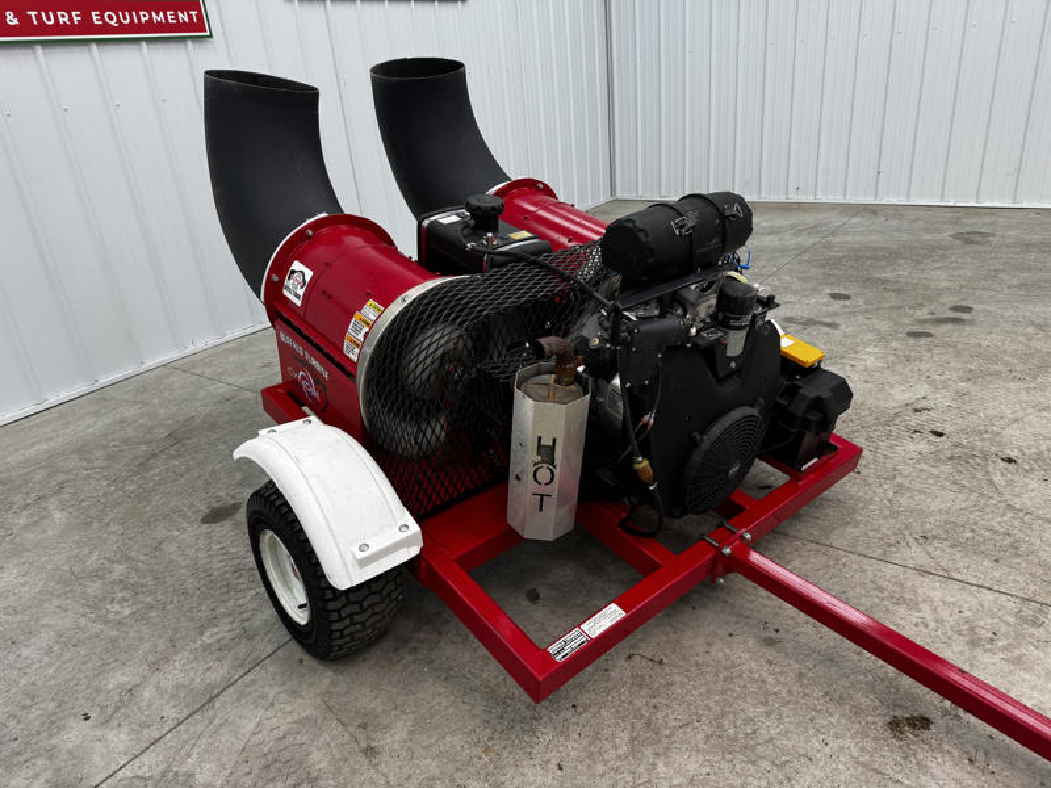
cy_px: 394
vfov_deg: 56.8
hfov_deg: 71.6
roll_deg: +4.5
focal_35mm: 24
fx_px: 729
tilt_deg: -24.5
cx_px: 526
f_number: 1.78
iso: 80
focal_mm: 6.76
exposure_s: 1/120
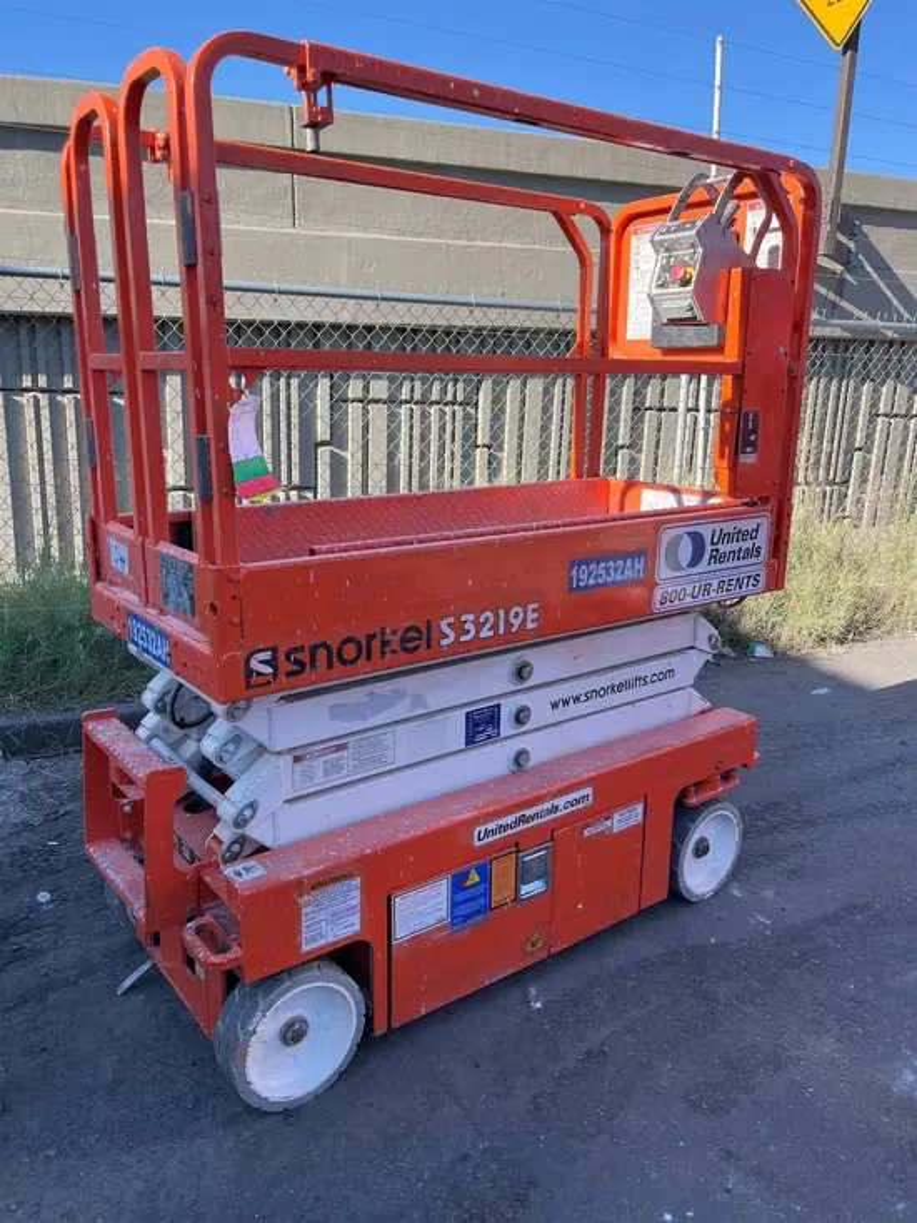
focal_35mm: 26
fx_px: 918
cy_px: 612
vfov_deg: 67.3
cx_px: 458
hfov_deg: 53.1
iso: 50
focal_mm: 5.1
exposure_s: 1/898
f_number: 1.6
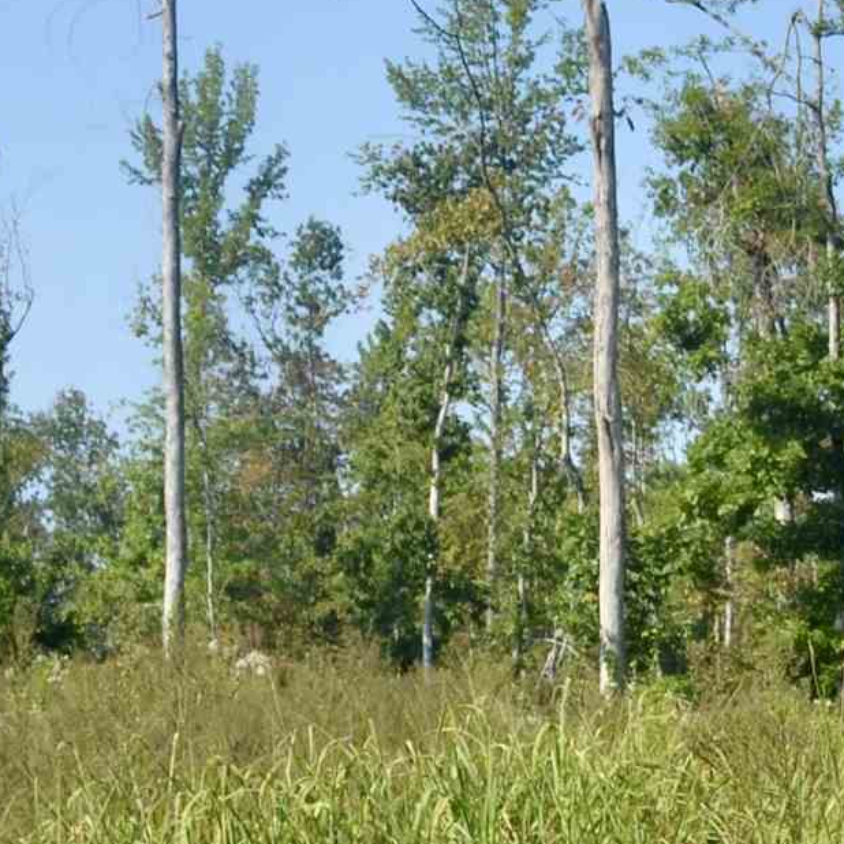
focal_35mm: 152
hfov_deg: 10.7
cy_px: 690
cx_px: 1561
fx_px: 4193
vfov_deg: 11.4
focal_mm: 24
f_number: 8
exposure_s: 1/200
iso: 100
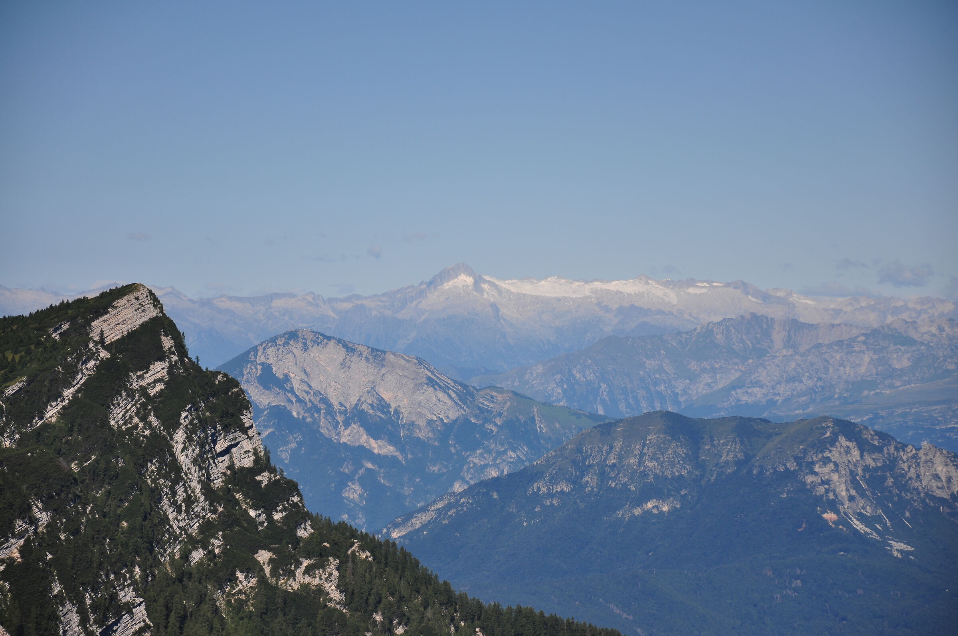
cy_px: 318
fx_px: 4186
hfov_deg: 13.1
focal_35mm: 158
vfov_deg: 8.7
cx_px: 479
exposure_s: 1/1000
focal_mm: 105
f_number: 5.6
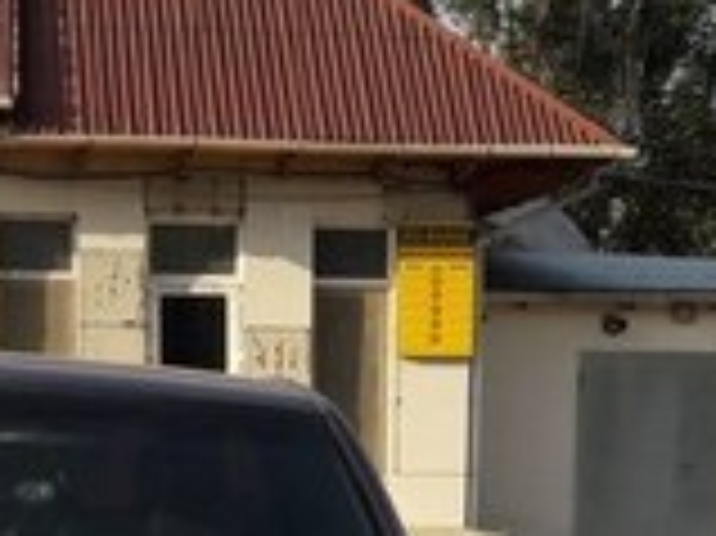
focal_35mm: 116
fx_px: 2398
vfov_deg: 11.9
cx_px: 320
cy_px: 930
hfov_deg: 17.0
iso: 40
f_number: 1.9
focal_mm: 3.7
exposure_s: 1/1050
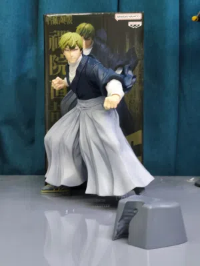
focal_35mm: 51
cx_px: 100
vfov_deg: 37.5
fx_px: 393
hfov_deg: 28.6
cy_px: 133
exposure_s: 1/33.3
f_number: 1.65
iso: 1000
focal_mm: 6.19
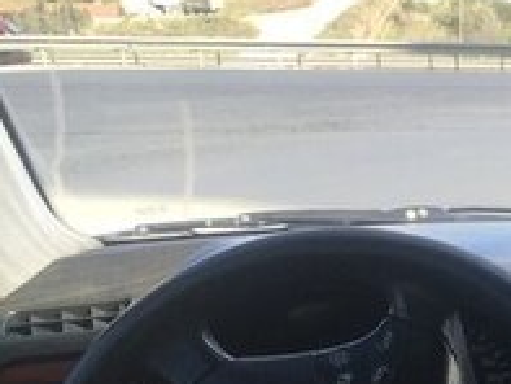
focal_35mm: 97
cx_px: 853
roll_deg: -1.8
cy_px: 525
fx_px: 1433
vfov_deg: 14.5
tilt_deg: -16.2
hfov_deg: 17.3
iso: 25
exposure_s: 1/351
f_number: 2.2
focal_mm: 4.15
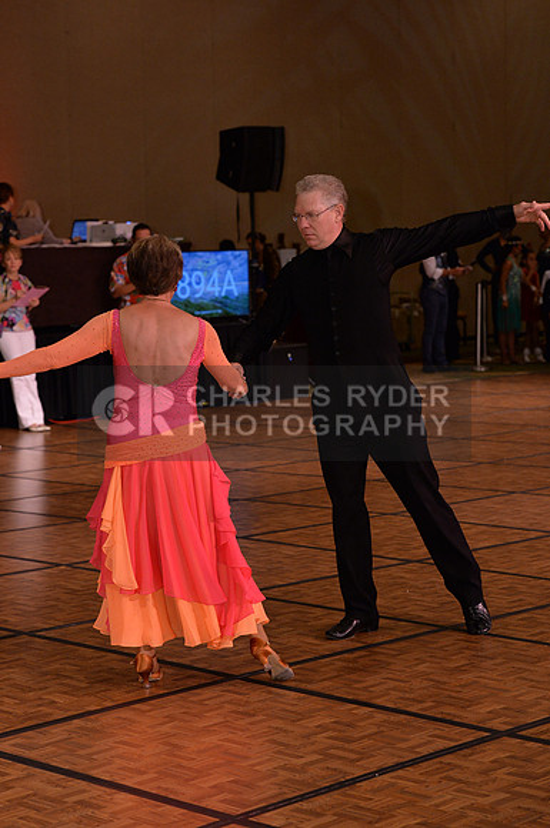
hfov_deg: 14.8
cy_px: 414
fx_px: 2114
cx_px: 275
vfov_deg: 22.2
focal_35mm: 92
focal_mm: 92
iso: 1600
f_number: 5
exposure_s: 1/250
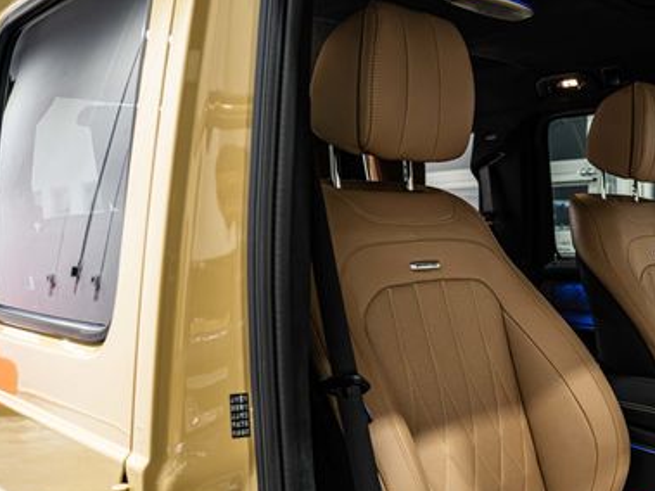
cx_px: 520
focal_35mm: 39
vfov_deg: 36.4
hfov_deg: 45.5
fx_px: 738
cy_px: 328
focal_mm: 24
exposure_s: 1/60
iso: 1600
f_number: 4
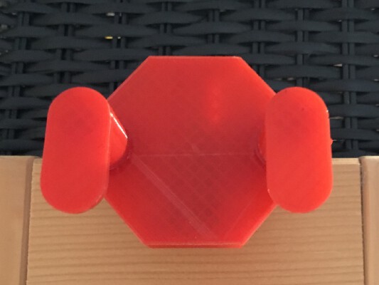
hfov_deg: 61.6
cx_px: 190
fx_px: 318
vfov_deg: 48.2
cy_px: 142
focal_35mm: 29
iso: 500
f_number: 2.2
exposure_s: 1/17
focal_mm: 4.15
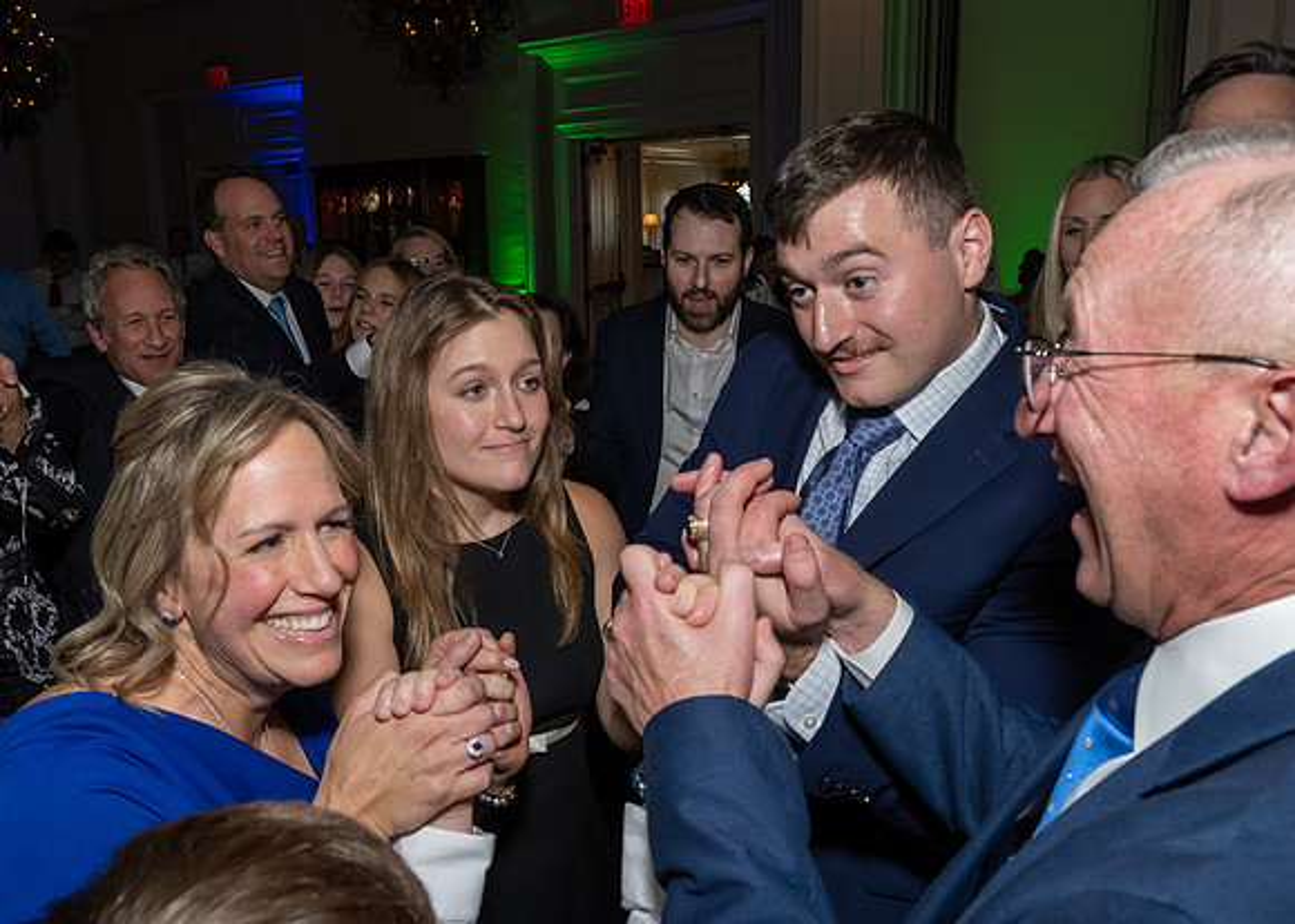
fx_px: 1022
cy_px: 434
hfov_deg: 64.5
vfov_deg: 48.7
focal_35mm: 28
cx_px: 559
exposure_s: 1/250
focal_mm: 17
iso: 1000
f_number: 7.1
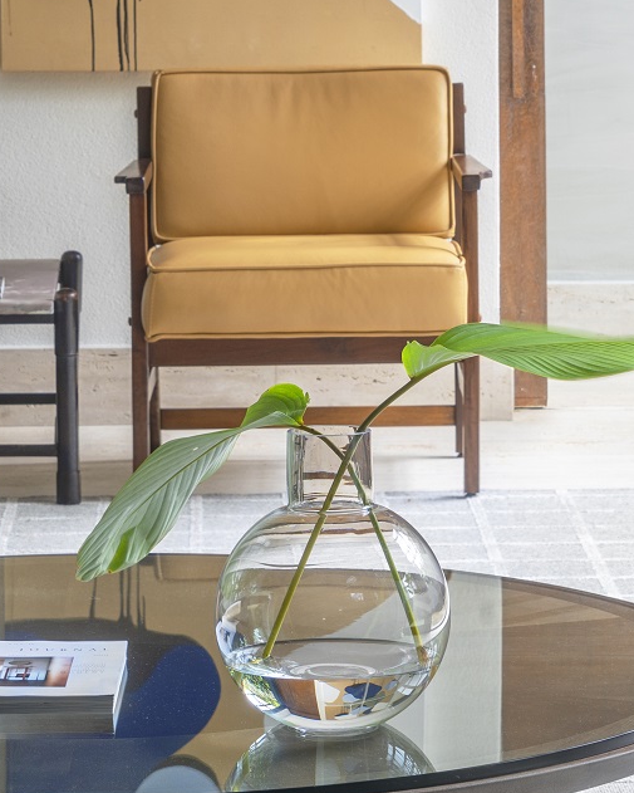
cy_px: 14
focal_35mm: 189
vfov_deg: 10.1
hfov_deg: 8.2
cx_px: 254
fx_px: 4432
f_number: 11
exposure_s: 2
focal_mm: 77
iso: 160
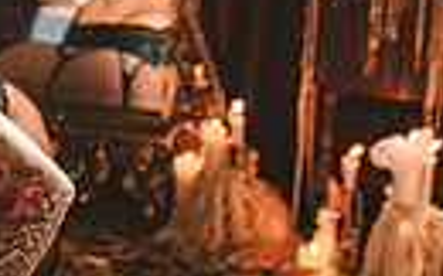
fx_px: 2195
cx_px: -225
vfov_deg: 7.2
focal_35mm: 182
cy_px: 285
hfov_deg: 11.1
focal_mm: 40
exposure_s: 1/125
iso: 800
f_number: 2.8
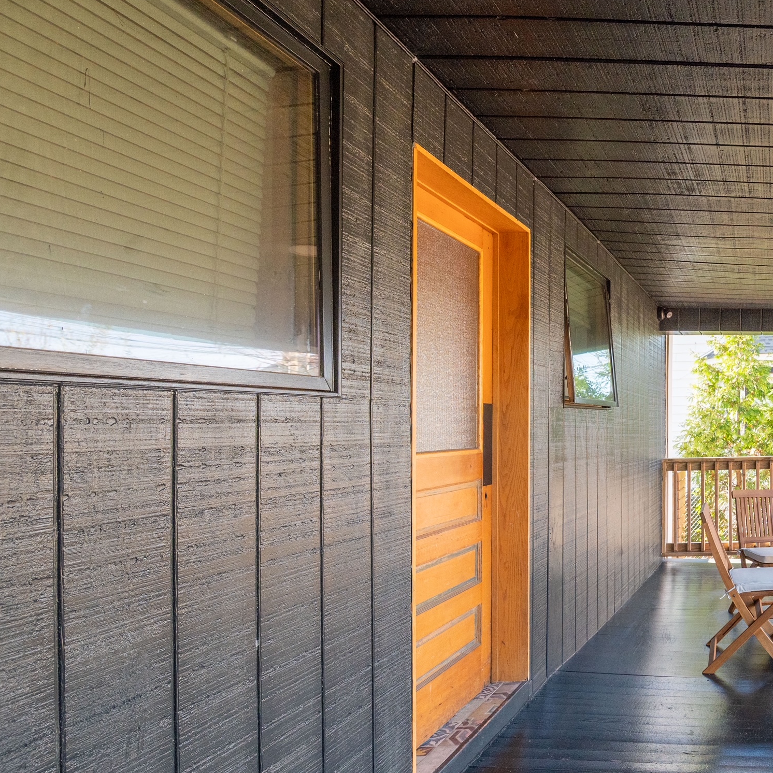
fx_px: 606
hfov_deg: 52.1
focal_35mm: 24
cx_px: 769
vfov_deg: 65.0
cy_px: 413
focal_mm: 14
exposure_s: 1/250
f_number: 5.6
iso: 160
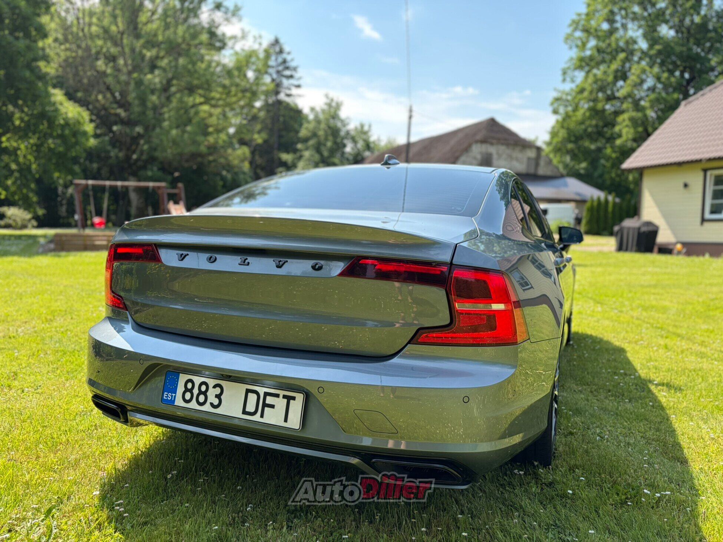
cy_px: 271
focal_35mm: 26
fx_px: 543
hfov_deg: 67.3
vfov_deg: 53.1
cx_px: 362
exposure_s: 1/1064
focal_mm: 5.96
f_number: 1.6
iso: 64
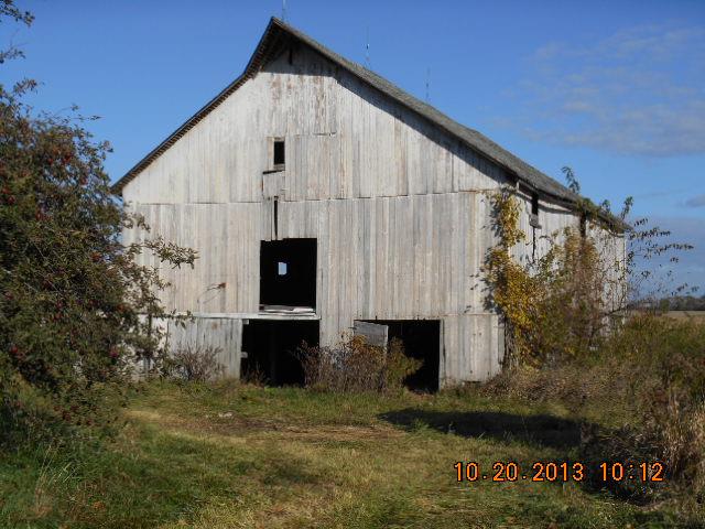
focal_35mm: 53
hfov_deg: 36.2
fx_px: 1079
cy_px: 264
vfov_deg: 27.5
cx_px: 352
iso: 80
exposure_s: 1/1000
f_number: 4.2
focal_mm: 9.5
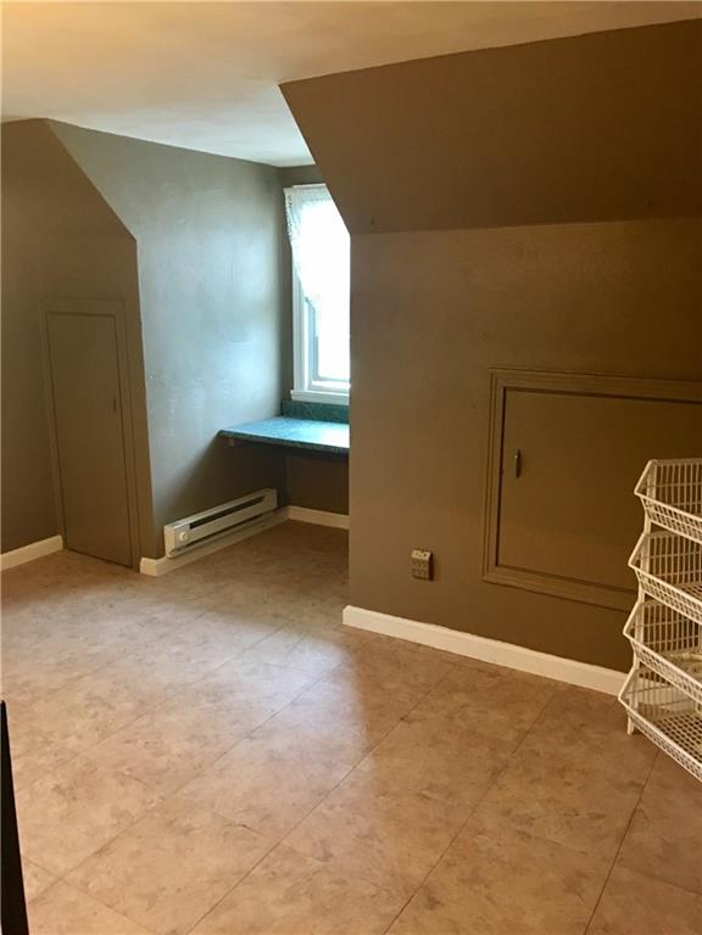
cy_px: 468
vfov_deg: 61.7
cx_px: 351
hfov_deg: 48.2
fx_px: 784
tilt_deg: -13.3
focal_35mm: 29
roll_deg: -0.1
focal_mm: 4.15
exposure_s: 1/10
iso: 100
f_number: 2.2
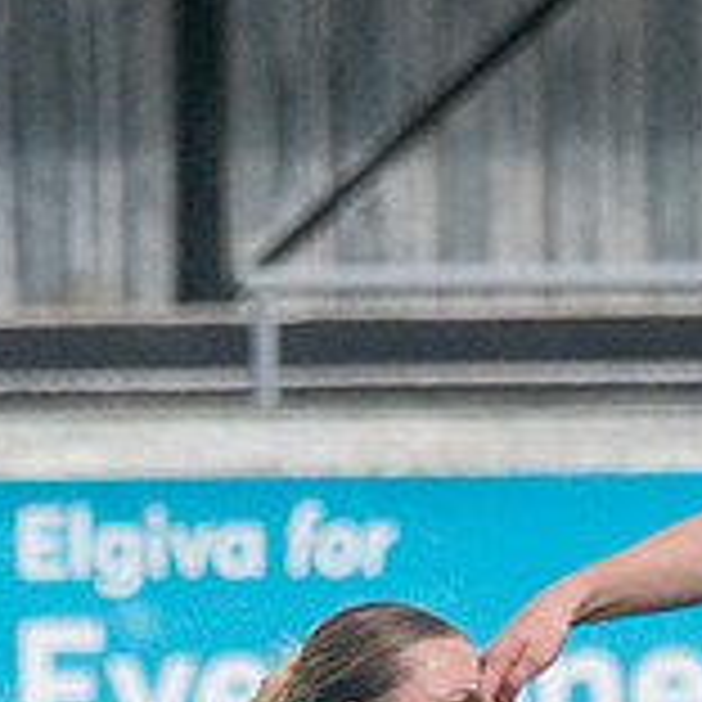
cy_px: 839
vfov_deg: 0.7
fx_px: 53987
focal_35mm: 2353
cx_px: 950
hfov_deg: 0.7
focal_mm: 220
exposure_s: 1/1000
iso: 360
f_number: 4
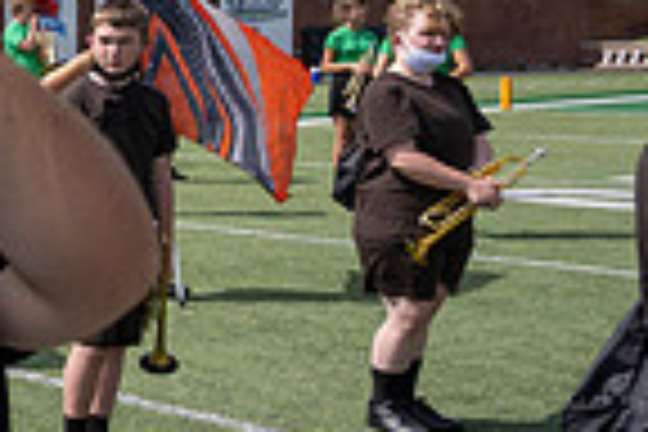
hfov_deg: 17.6
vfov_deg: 14.1
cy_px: 164
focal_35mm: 97
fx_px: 1746
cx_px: -459
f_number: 5
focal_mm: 24
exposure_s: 1/1600
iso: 200
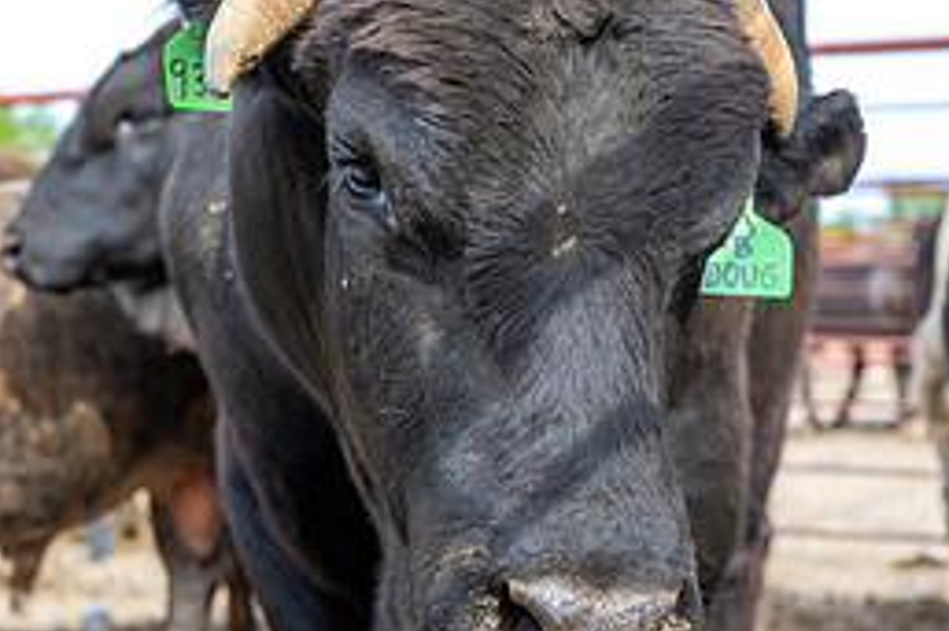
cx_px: 417
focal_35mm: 78
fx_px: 2055
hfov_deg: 26.0
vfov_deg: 17.5
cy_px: 316
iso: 500
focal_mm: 34.5
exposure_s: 1/3200
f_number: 2.8
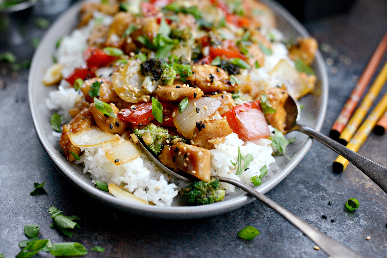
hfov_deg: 39.6
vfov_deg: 27.0
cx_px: 194
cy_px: 129
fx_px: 538
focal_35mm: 50
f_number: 3.5
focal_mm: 50
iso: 3200
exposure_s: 1/1250
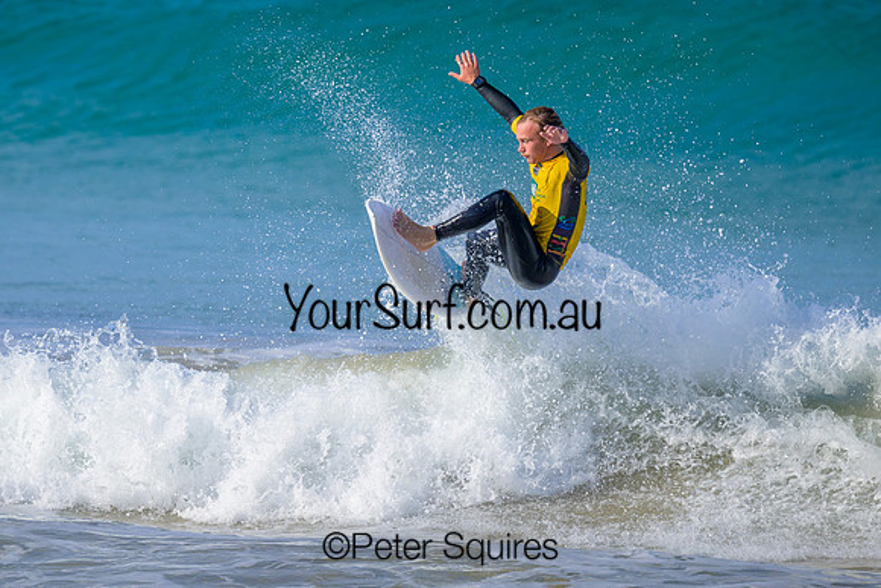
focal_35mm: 1098
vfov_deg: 1.3
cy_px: 205
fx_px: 26886
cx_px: 369
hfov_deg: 1.9
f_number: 6.3
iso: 320
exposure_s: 1/2000
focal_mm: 800
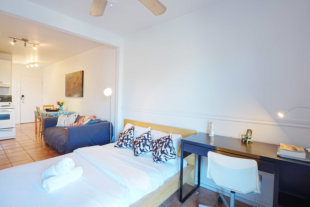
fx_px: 142
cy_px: 104
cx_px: 155
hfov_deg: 95.0
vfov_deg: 72.1
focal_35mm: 16
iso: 100
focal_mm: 11
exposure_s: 1/1.43
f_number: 8
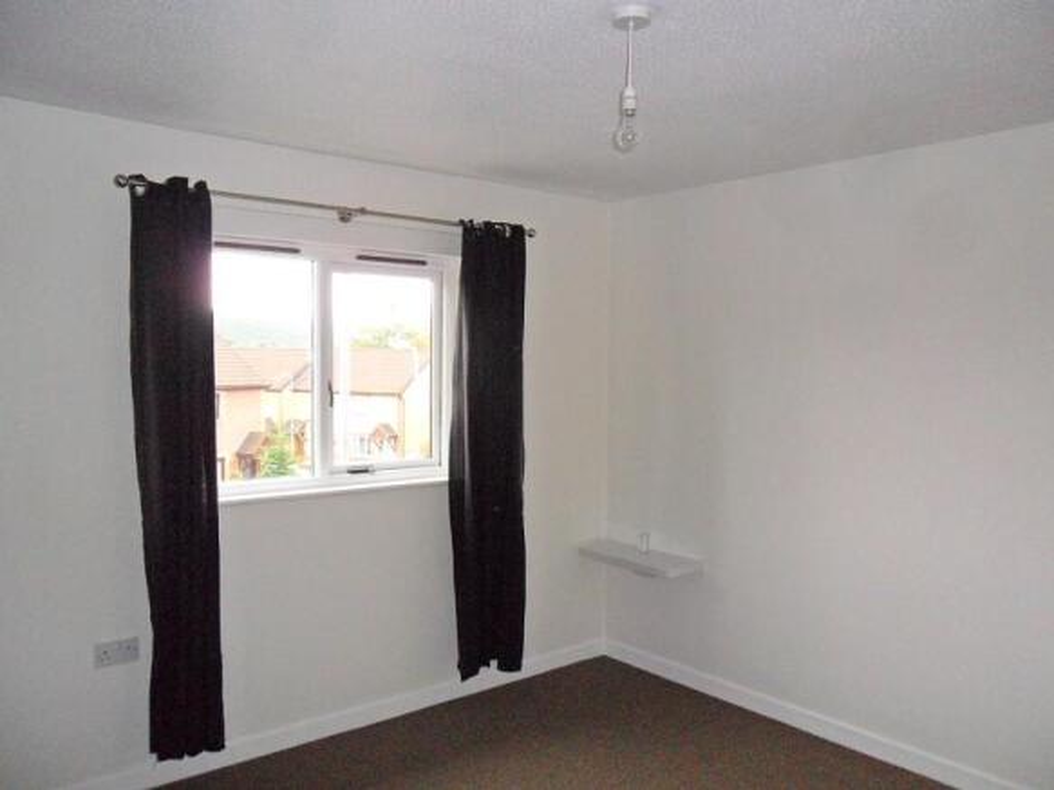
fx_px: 822
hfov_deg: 65.3
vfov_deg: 51.3
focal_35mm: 27
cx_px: 527
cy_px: 395
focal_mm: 4.9
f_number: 3.5
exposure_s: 1/20
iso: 400
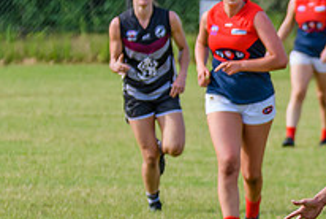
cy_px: 83
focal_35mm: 1001
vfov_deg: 1.4
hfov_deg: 2.1
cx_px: 373
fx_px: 9077
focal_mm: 240
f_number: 5.6
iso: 800
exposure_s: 1/1600
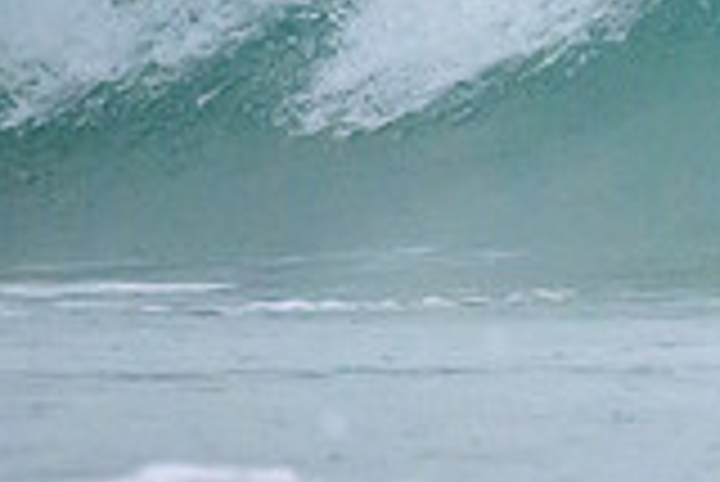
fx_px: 79710
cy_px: -152
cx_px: 1429
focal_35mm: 3982
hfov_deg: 0.5
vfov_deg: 0.3
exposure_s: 1/2000
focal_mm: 800
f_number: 6.3
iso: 6400
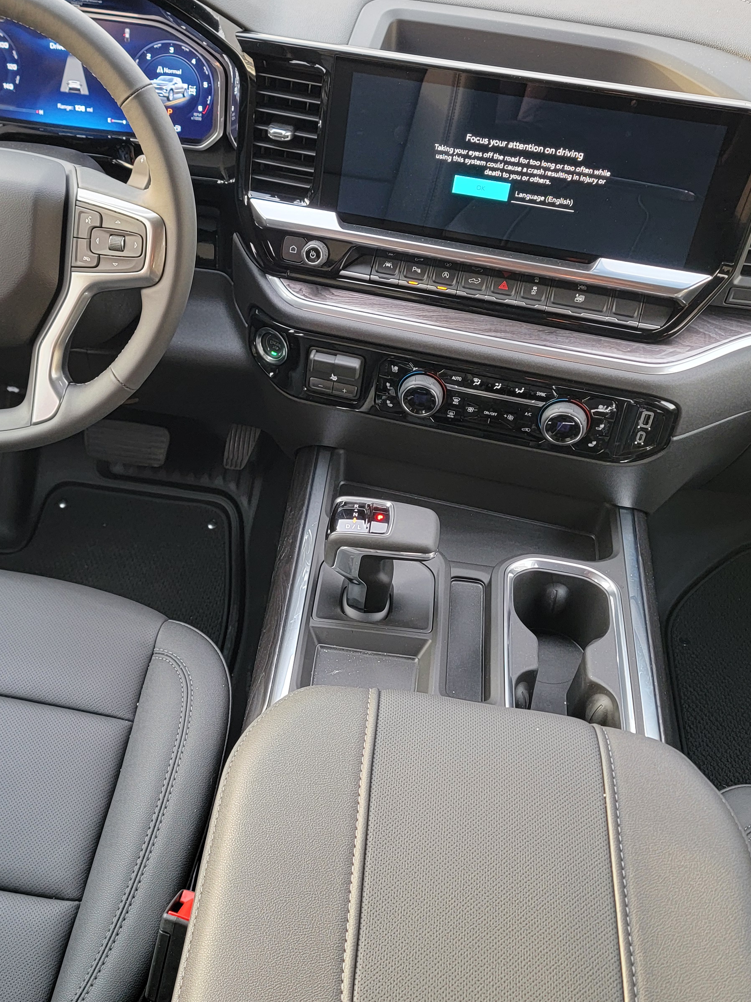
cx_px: 234
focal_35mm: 40
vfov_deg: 46.8
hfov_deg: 35.5
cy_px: 484
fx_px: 1157
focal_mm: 6.7
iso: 200
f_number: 1.8
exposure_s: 1/60
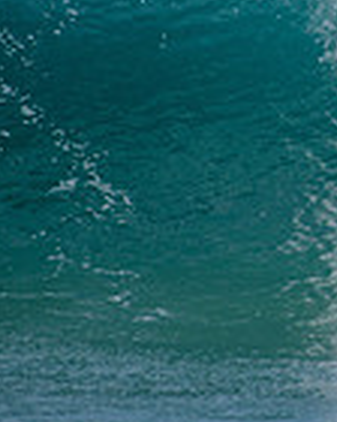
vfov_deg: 1.0
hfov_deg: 0.8
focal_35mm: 1948
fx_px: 24286
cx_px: 812
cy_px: 14
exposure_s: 1/2000
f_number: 5.6
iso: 160
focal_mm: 500
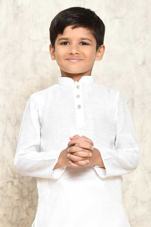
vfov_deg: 38.9
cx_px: 76
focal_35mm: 51
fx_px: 321
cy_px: 114
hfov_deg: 26.5
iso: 800
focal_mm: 50
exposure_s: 1/160
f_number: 8
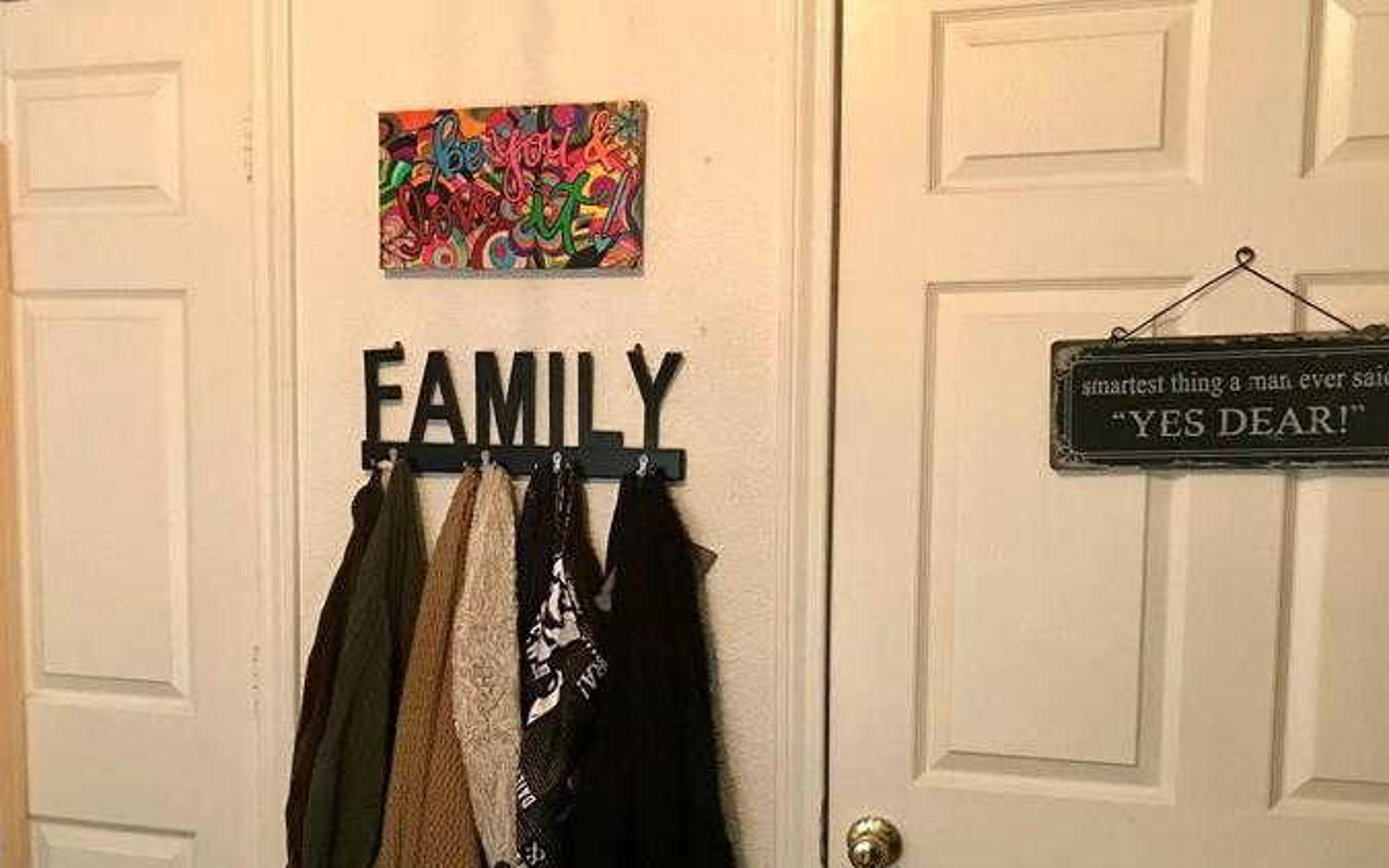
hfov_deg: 44.0
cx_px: 510
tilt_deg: -7.5
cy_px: 592
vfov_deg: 28.4
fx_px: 1704
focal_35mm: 45
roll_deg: -0.5
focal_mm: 3.99
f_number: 1.8
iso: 100
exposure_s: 1/13
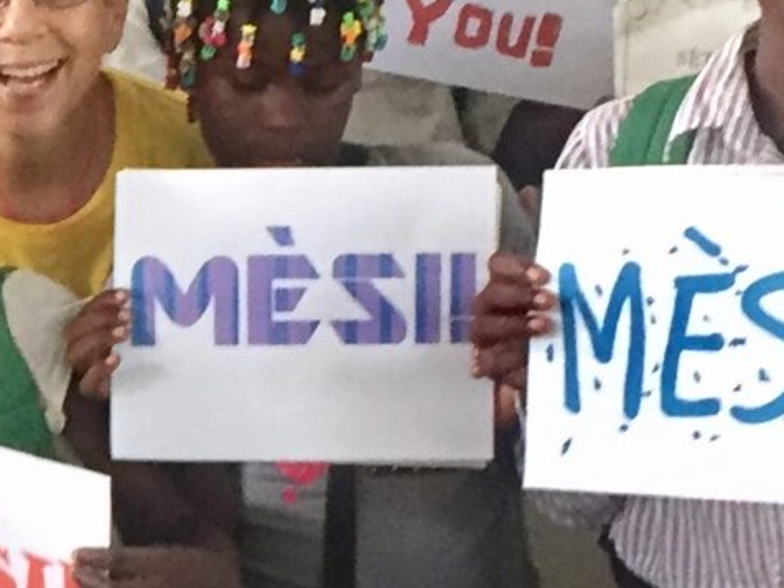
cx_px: -283
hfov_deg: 12.2
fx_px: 3533
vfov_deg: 9.5
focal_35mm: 156
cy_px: 542
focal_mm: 4.15
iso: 160
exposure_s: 1/30
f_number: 2.2
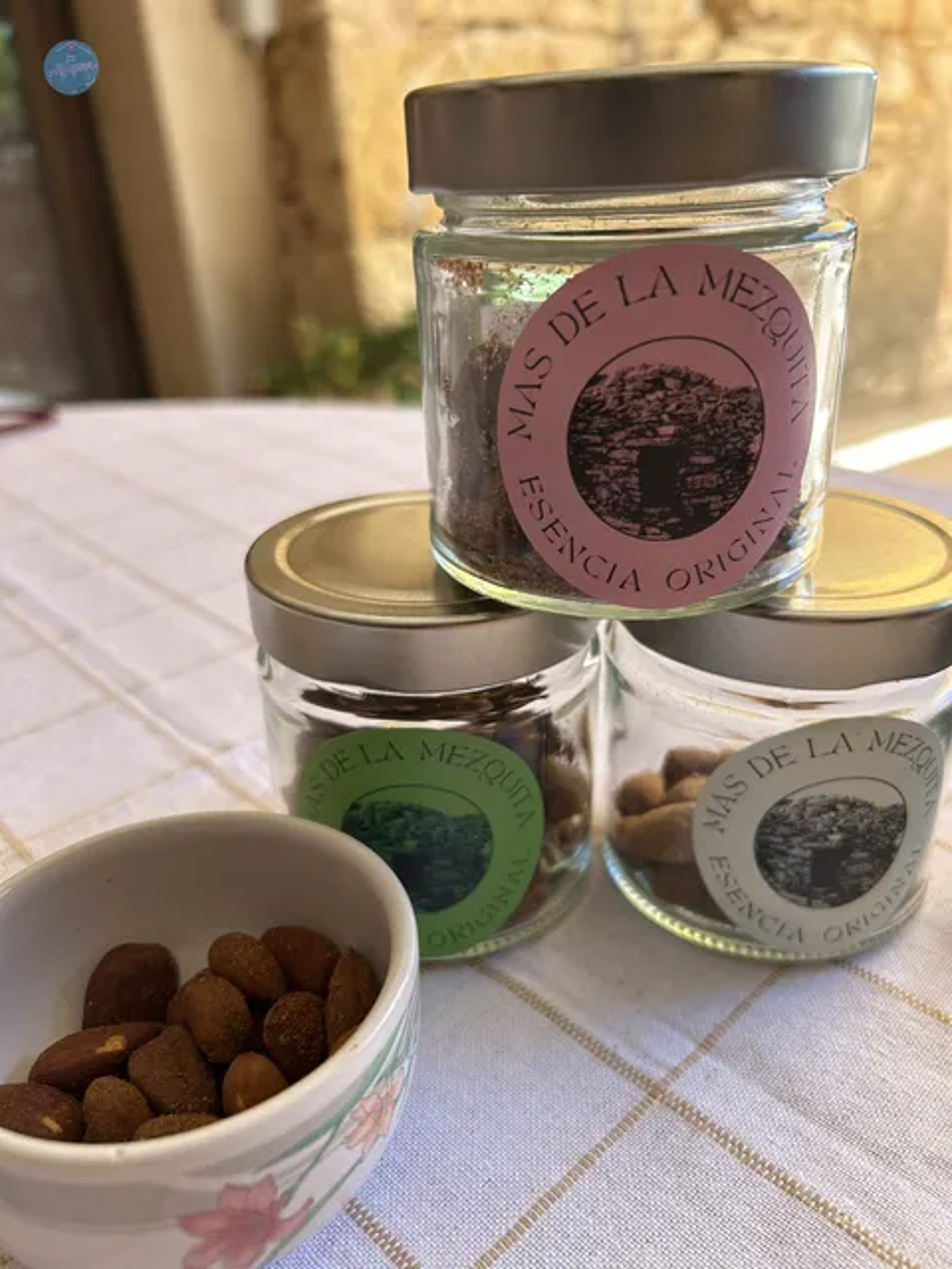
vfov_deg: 67.3
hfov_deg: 53.1
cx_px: 476
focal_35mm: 26
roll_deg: +5.4
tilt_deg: -27.1
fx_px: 953
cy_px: 634
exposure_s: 1/170
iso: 40
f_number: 1.5
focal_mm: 5.7
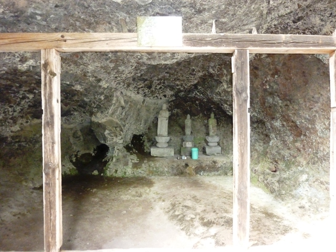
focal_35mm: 25
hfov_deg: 69.4
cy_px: 126
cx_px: 168
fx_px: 243
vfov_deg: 54.9
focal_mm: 4.5
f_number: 3.3
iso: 800
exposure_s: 1/30
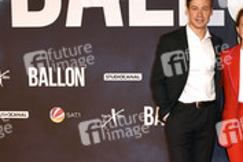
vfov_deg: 16.3
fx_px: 567
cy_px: 95
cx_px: 215
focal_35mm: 84
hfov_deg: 23.6
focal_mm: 22
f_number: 6.3
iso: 500
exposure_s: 1/100
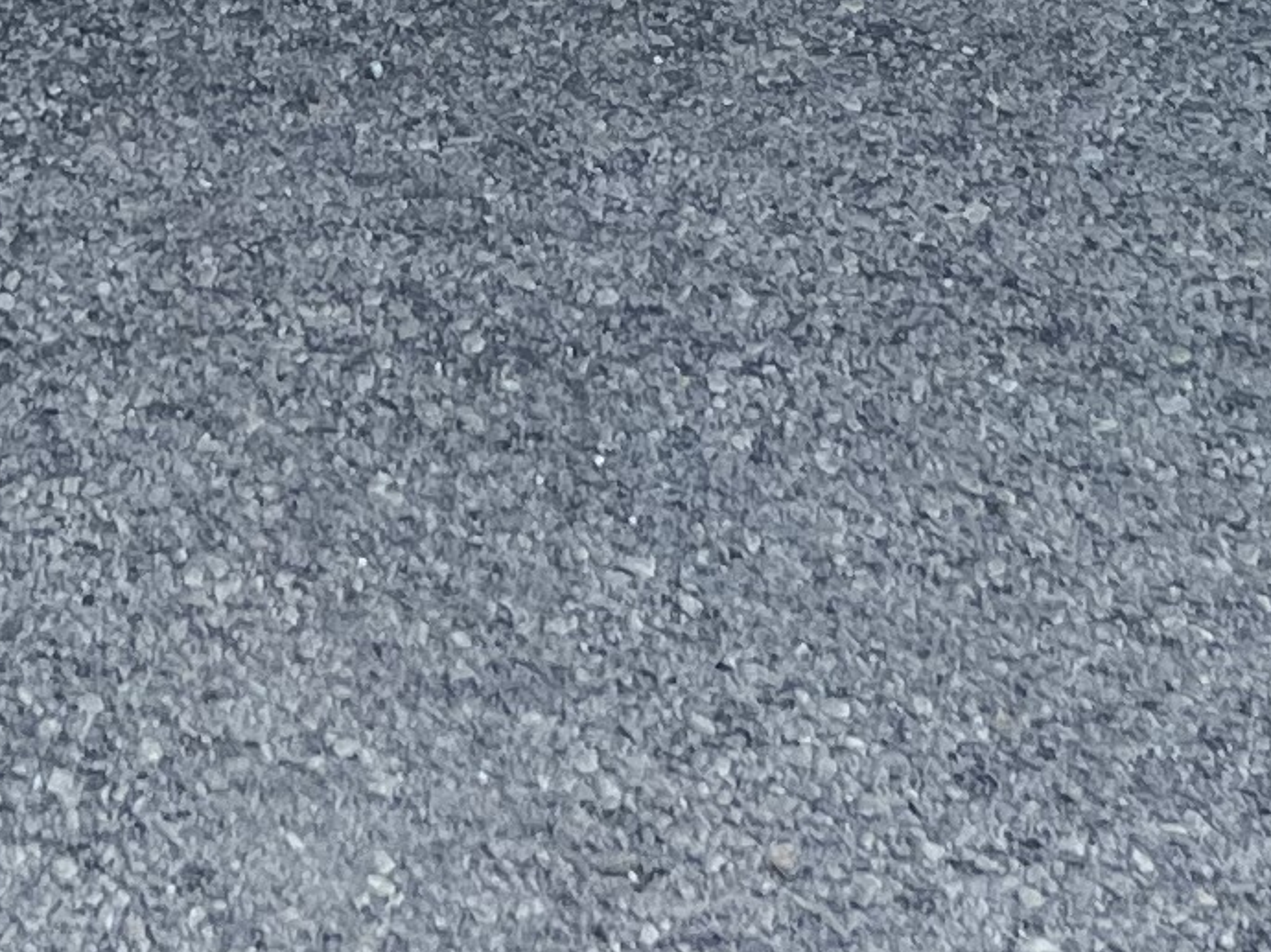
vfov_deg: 8.8
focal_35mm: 152
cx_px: 120
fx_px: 5579
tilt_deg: -12.4
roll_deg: +1.7
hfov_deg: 12.9
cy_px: -1320
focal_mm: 5.7
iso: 50
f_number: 1.5
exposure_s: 1/1112
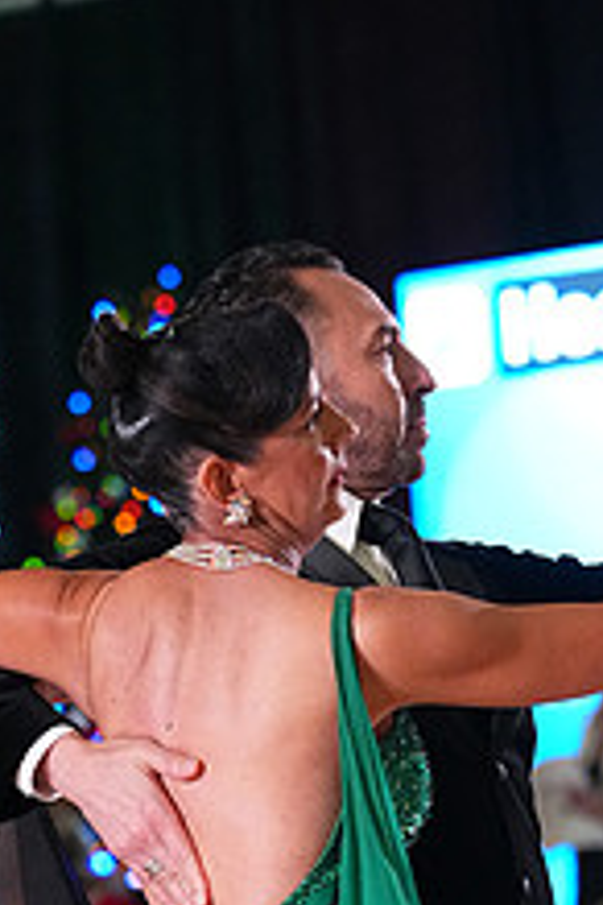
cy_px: 1087
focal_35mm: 407
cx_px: 386
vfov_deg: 5.0
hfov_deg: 3.4
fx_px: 10225
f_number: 4.5
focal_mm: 154
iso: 6400
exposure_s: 1/400
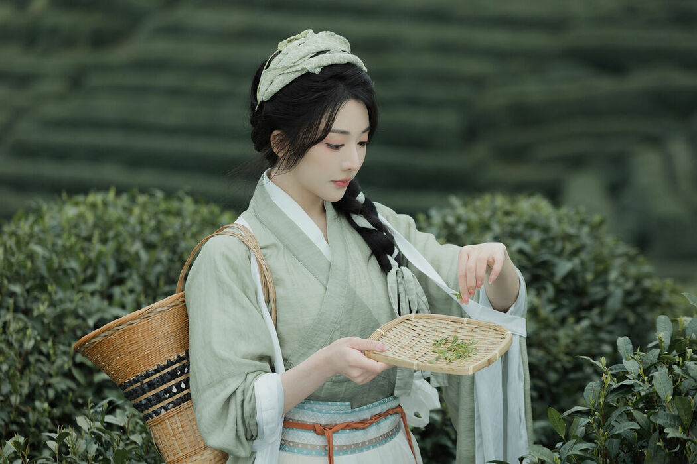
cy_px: 232
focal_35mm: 125
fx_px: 2420
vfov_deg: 11.0
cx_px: 348
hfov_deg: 16.4
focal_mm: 125
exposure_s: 1/800
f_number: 4
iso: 400
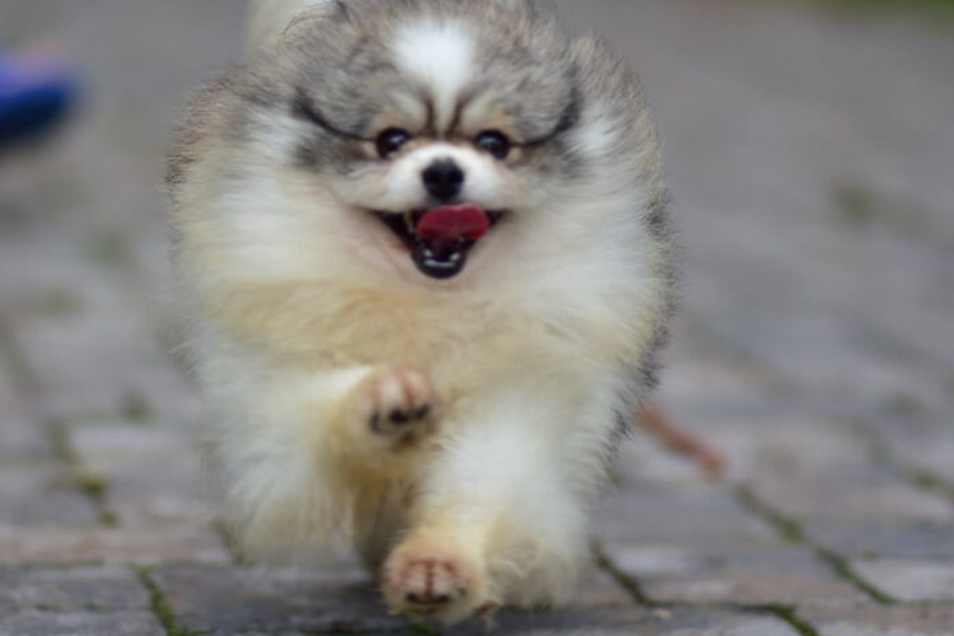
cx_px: 427
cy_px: 293
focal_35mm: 187
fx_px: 4948
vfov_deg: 7.4
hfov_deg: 11.0
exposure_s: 1/5000
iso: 100
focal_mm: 85
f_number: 1.4
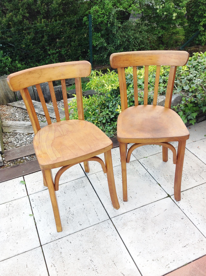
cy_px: 138
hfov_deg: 40.6
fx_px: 278
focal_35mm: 35
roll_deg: +4.9
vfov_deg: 52.7
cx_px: 103
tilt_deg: -35.1
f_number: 2.4
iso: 50
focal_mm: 4.28
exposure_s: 1/157
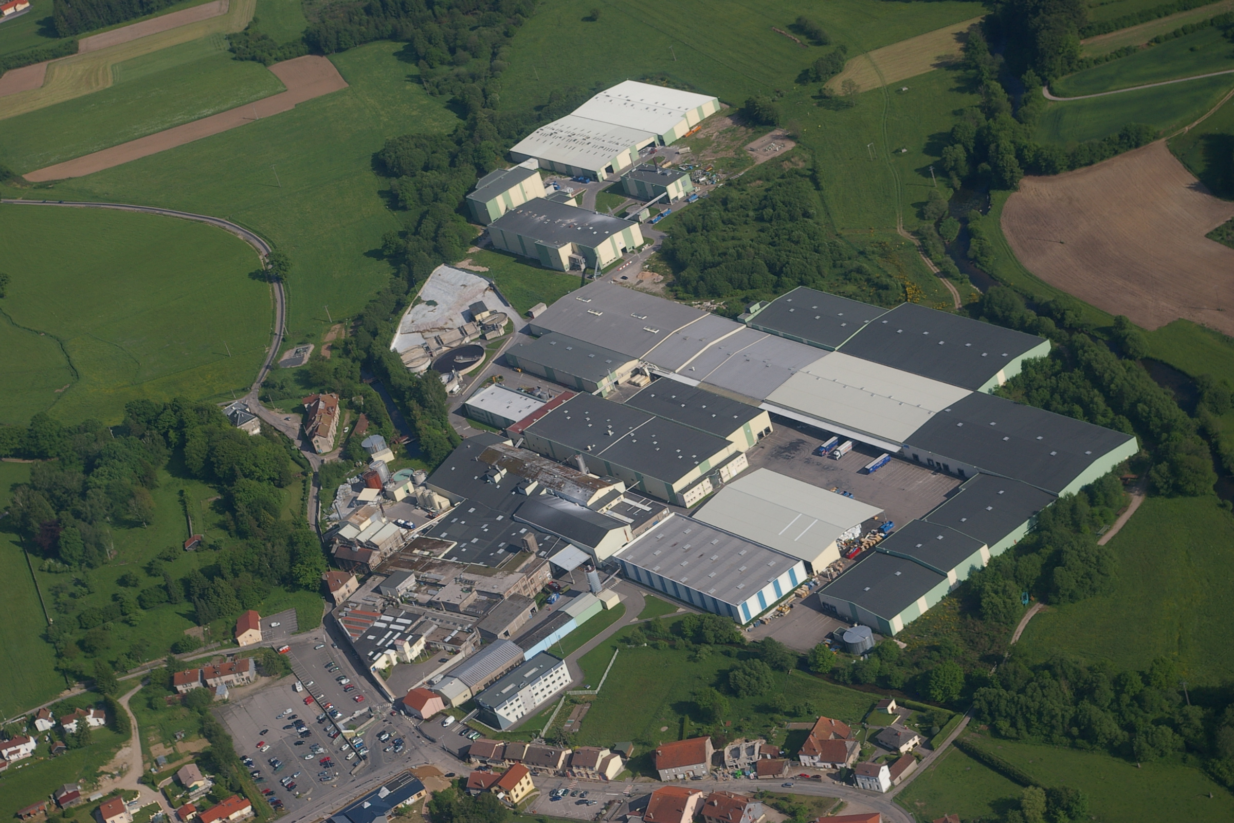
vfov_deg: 16.6
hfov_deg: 24.6
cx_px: 617
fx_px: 2828
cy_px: 412
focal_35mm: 82
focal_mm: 55
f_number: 9.5
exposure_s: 1/500
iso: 200
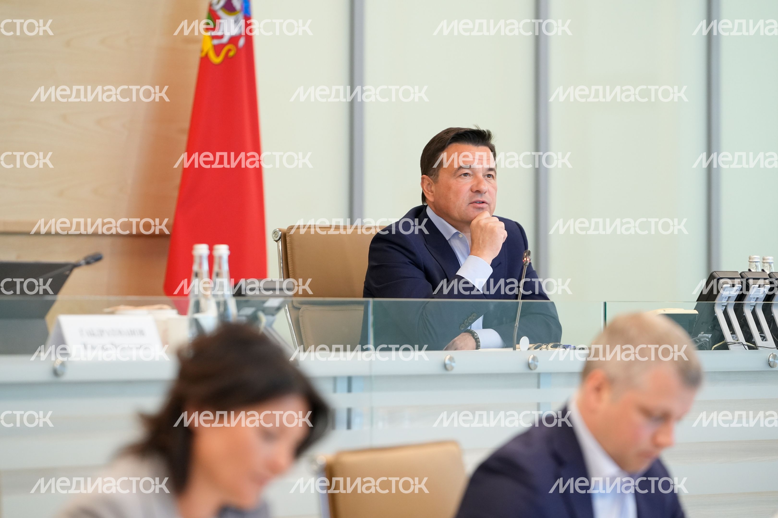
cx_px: 389
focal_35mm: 200
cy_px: 259
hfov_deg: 10.3
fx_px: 4322
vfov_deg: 6.9
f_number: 3.5
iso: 2500
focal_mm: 200
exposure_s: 1/160
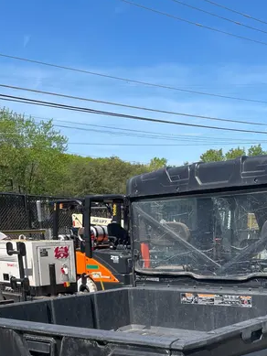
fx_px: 504
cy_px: 332
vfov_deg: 36.1
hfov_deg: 29.0
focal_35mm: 49
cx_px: 213
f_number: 1.6
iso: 32
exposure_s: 1/2132
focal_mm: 4.2
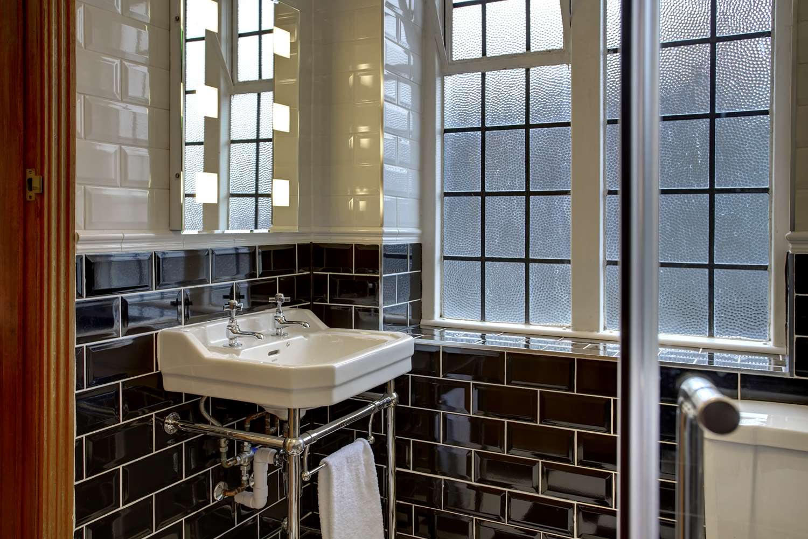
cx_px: 404
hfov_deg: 61.9
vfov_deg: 43.6
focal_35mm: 30
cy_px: 270
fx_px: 673
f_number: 8
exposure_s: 1/6
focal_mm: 30
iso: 400
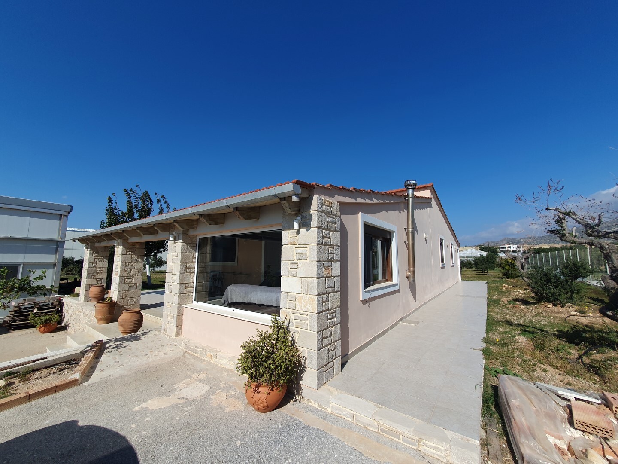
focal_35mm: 13
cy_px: 232
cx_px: 309
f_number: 2.2
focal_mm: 1.8
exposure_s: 1/1932
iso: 50
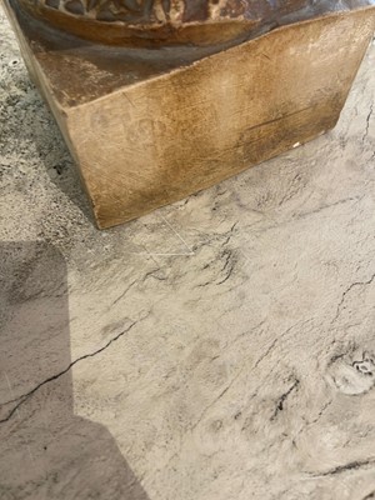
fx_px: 361
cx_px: 188
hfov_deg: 54.9
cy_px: 250
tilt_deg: -58.9
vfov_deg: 69.4
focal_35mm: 25
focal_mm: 5.1
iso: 100
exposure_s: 1/50
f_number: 1.6
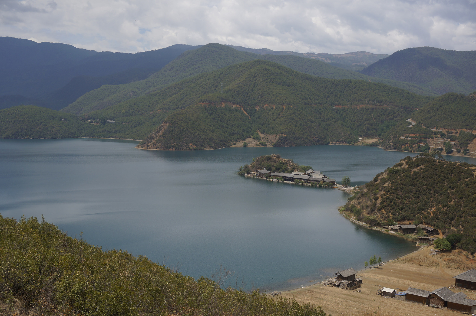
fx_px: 575
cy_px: 158
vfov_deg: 30.8
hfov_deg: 45.0
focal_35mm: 44
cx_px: 238
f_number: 6.3
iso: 100
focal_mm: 29
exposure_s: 1/640
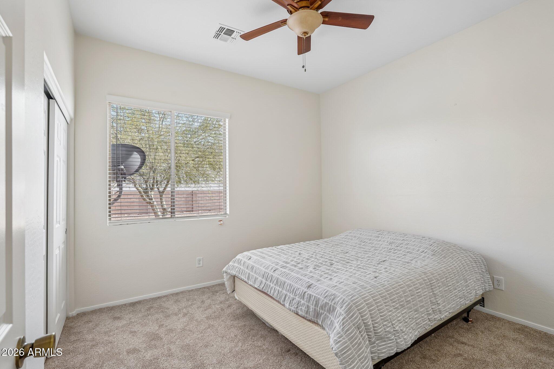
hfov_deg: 96.7
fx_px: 246
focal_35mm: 16
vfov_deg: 73.7
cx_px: 277
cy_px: 184
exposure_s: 1/25
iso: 400
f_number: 8
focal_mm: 16
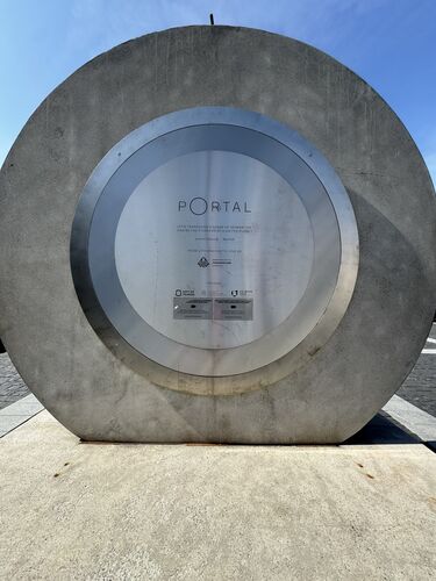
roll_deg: +0.6
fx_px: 235
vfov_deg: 102.1
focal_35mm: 14
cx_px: 218
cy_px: 290
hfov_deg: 85.7
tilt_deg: +4.1
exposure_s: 1/1236
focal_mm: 2.22
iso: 50
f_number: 2.2
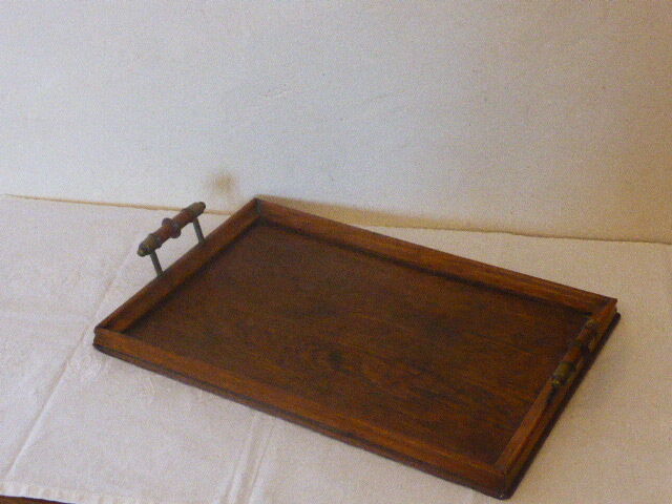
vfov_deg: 22.6
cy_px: 252
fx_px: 1262
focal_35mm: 65
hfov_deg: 29.8
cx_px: 336
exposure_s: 1/125
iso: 1600
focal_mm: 11
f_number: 4.8
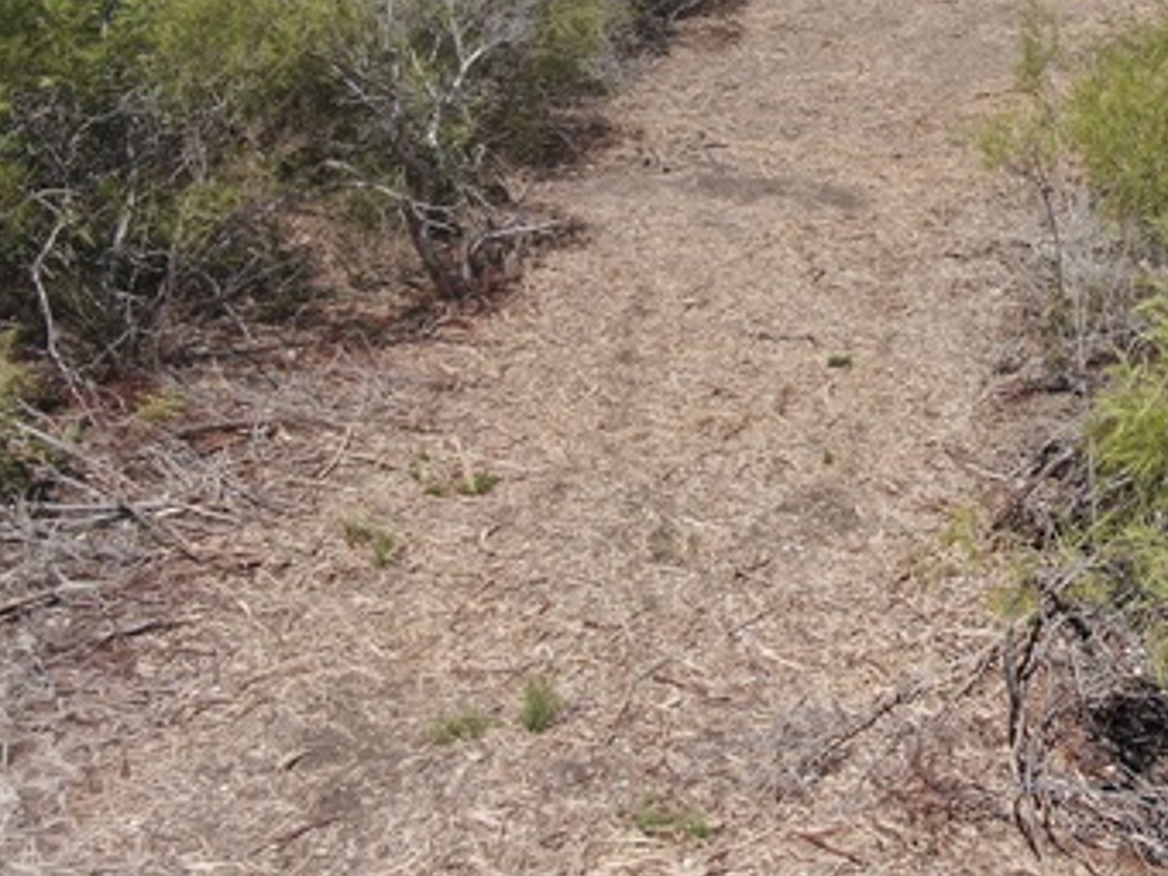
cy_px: 223
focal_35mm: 49
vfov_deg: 29.2
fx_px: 1653
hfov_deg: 36.5
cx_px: 1048
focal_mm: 4.68
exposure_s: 1/1600
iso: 100
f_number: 2.9
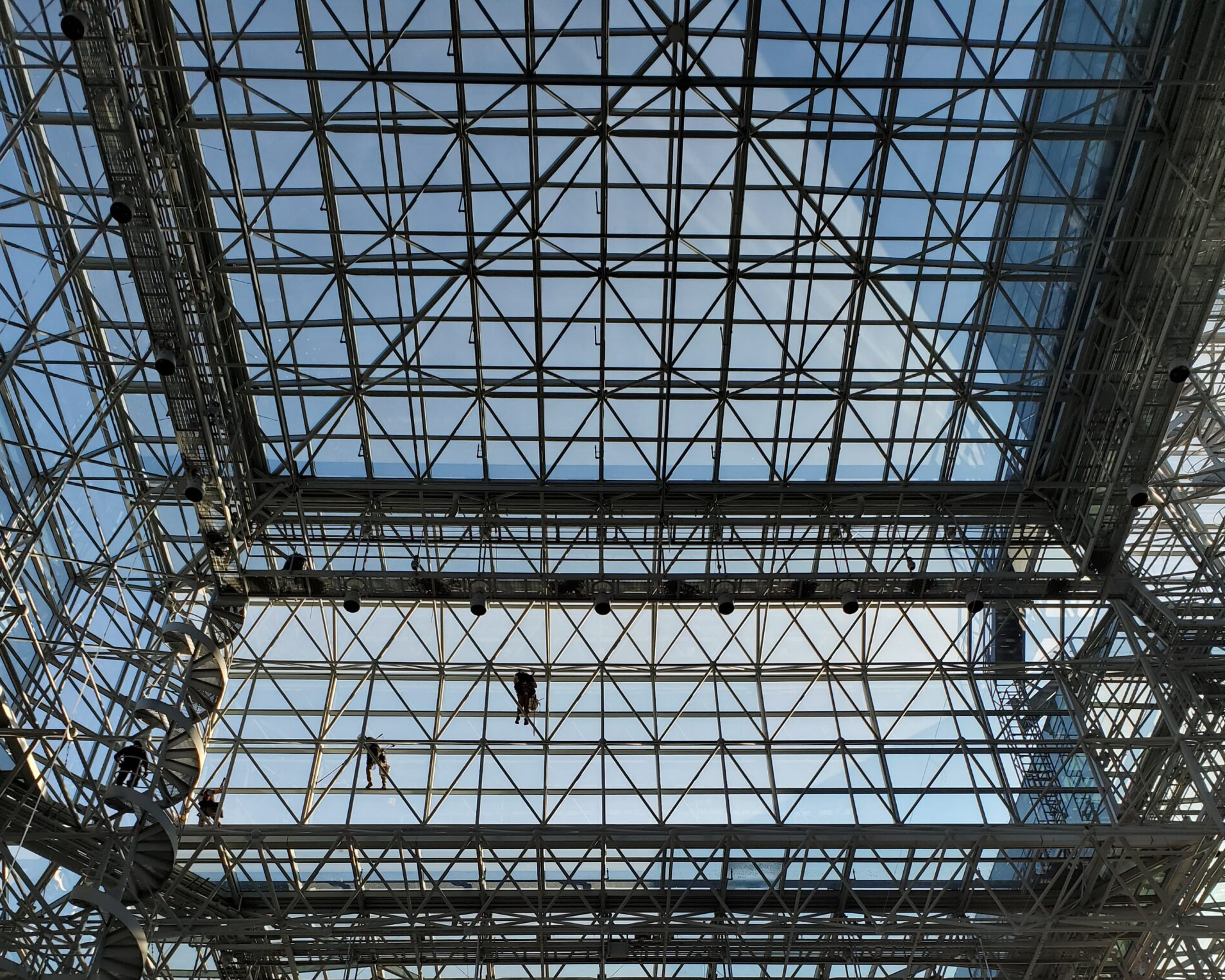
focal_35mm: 34
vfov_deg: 41.0
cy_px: 820
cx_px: 612
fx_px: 1233
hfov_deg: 52.8
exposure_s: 1/544
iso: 50
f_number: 2.4
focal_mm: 4.3
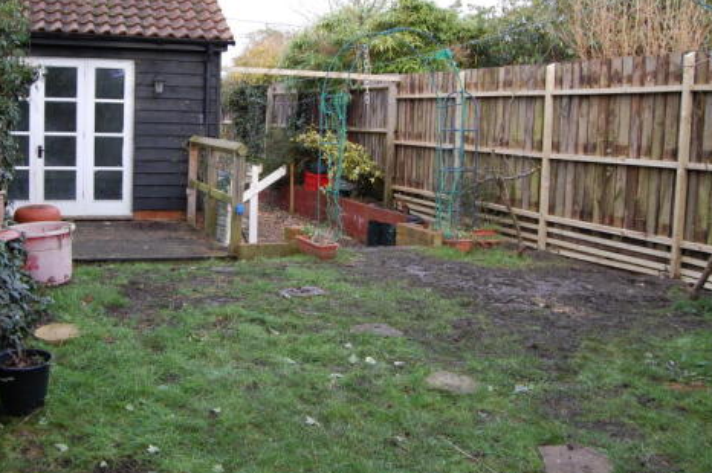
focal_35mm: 38
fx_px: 751
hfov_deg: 50.0
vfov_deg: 34.8
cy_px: 182
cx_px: 252
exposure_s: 1/125
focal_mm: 18
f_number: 5.6
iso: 360
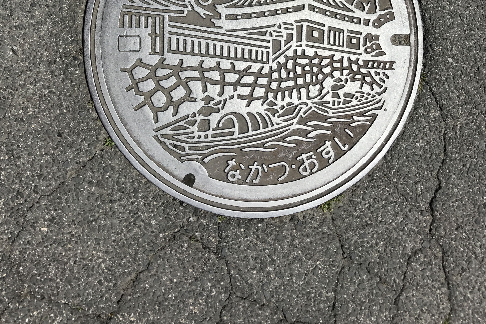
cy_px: 39
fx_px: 526
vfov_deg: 32.6
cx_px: 244
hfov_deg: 49.6
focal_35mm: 39
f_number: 1.8
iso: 20
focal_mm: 3.99
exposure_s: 1/5051
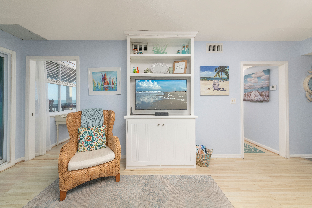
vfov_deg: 81.2
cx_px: 156
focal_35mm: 14
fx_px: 121
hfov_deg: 104.3
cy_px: 104
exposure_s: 1/60
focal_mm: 14
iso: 100
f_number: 8
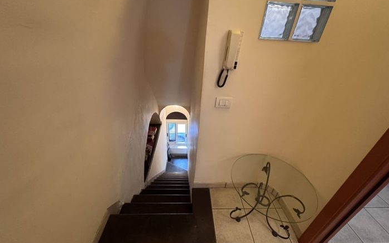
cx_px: 196
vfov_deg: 74.8
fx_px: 159
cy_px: 122
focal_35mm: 15
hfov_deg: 101.4
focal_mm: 2.22
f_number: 2.2
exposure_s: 1/50
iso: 800
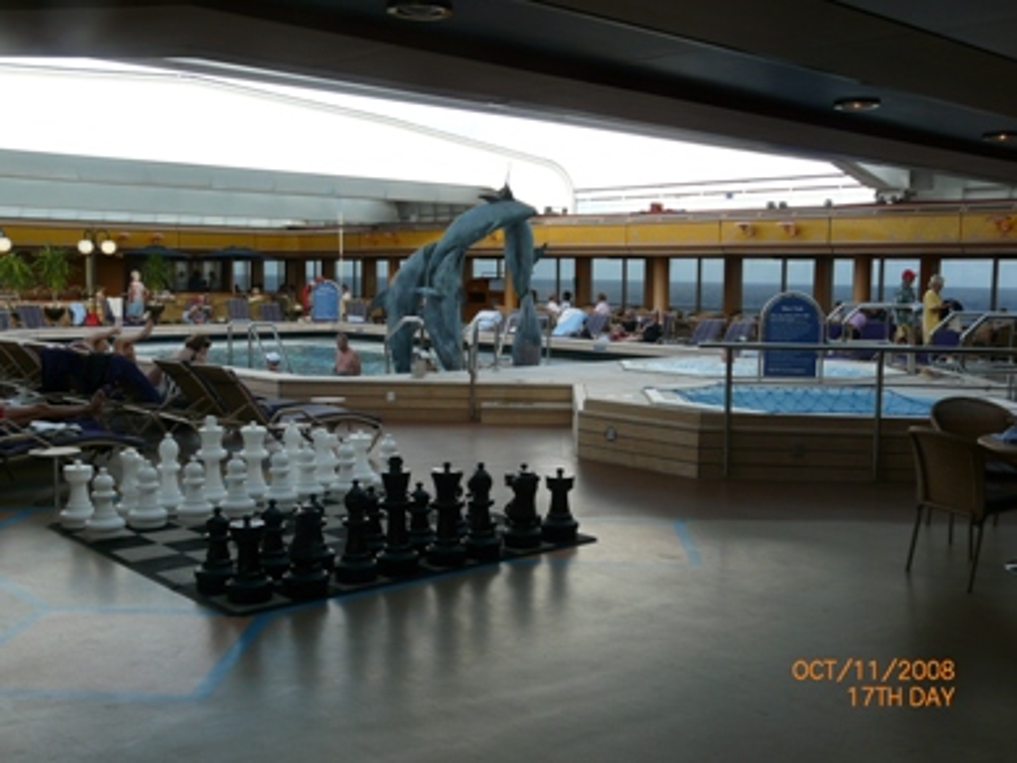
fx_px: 1117
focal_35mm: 38
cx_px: 497
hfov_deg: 49.0
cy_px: 382
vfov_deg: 37.7
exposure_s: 1/160
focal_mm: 6
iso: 100
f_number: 4
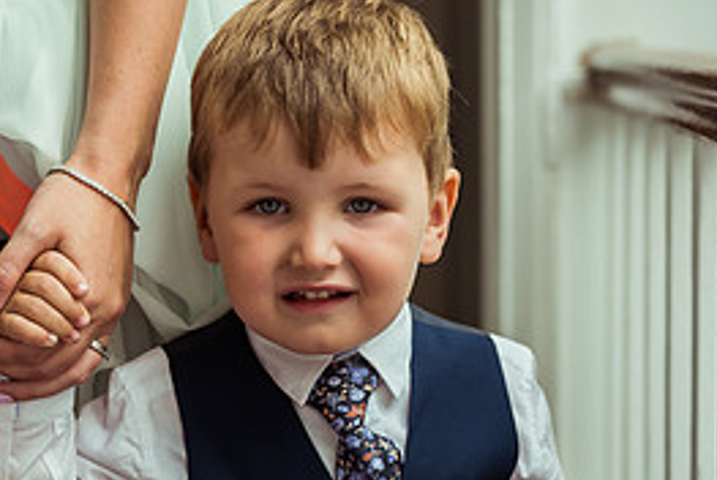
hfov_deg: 18.5
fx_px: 2193
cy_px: 284
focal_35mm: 110
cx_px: 240
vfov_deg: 12.5
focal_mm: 50
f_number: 2.5
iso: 110
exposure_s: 1/320
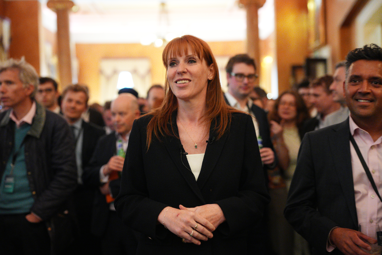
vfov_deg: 29.2
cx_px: 191
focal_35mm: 46
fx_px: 488
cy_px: 128
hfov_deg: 42.7
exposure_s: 1/250
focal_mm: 46
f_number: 2
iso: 8000
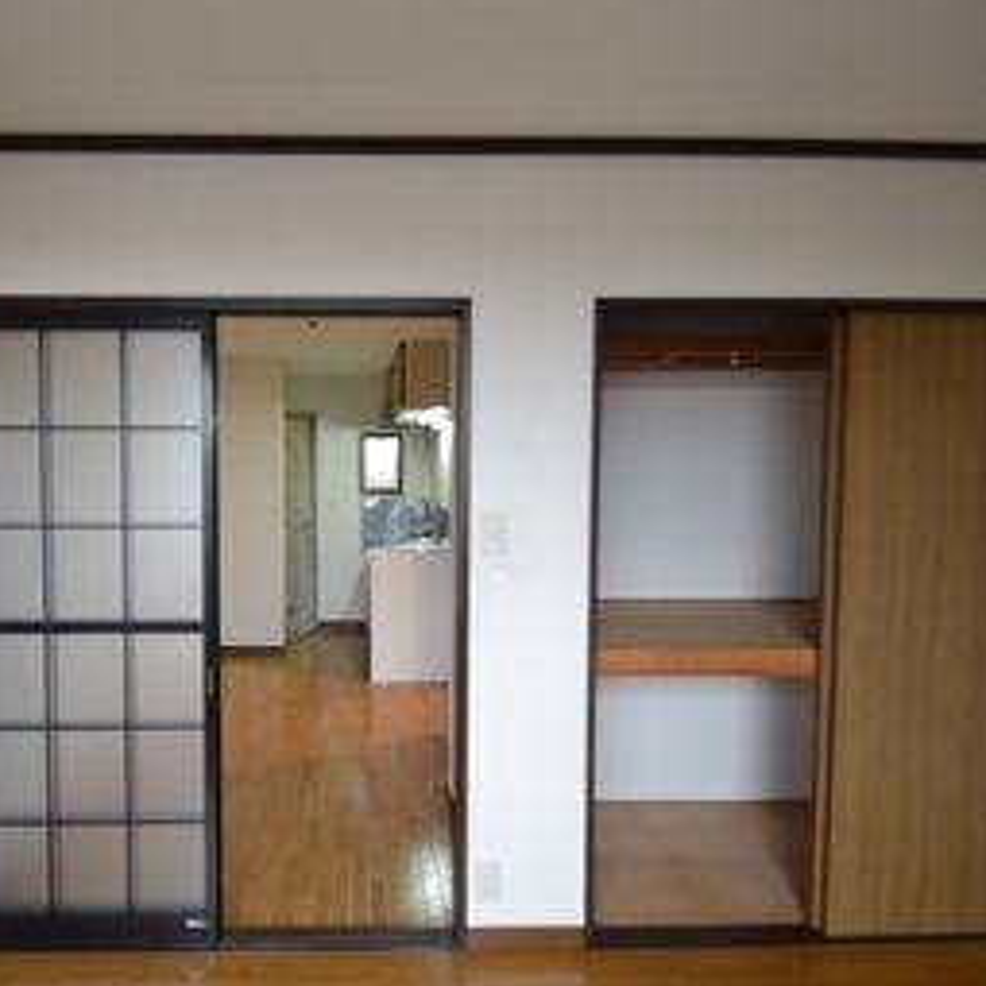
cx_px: 360
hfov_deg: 73.3
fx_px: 645
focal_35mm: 20
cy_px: 493
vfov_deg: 74.8
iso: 100
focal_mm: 10
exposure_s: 1/4
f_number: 3.5
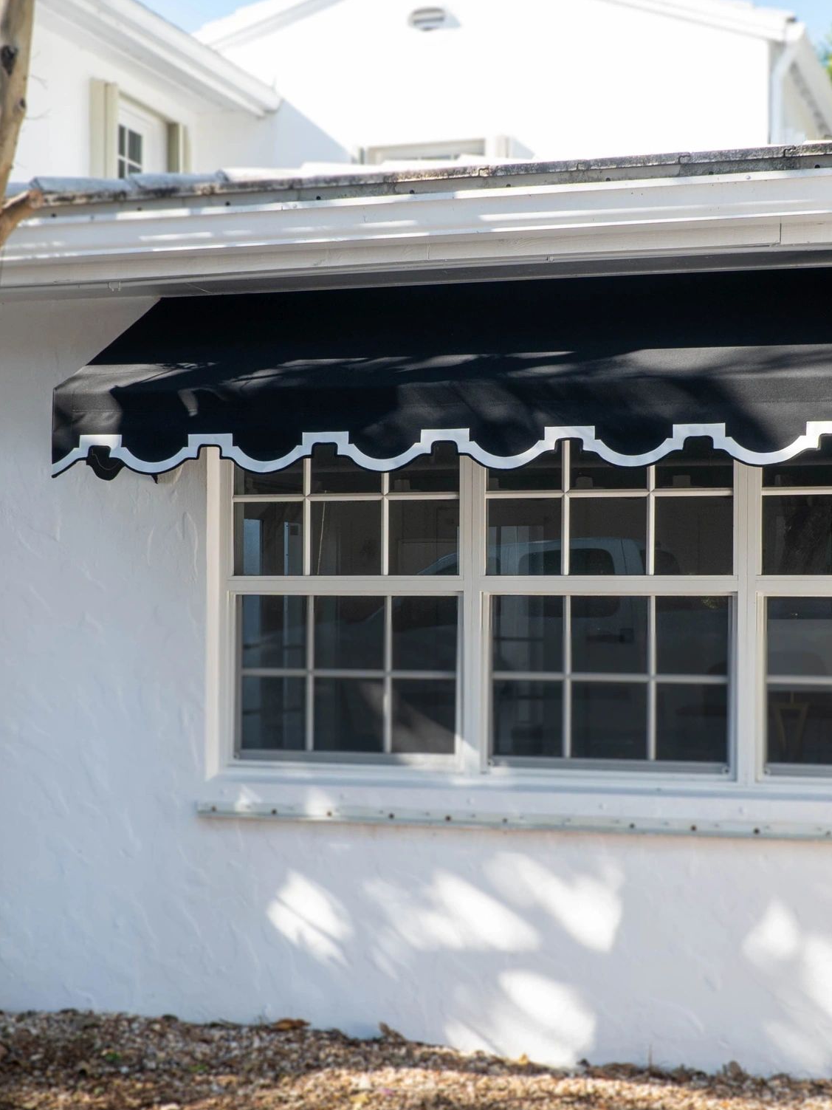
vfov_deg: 34.9
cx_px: 484
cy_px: 579
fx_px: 1763
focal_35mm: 55
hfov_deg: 26.5
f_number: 6.3
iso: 100
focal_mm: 18
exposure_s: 1/80
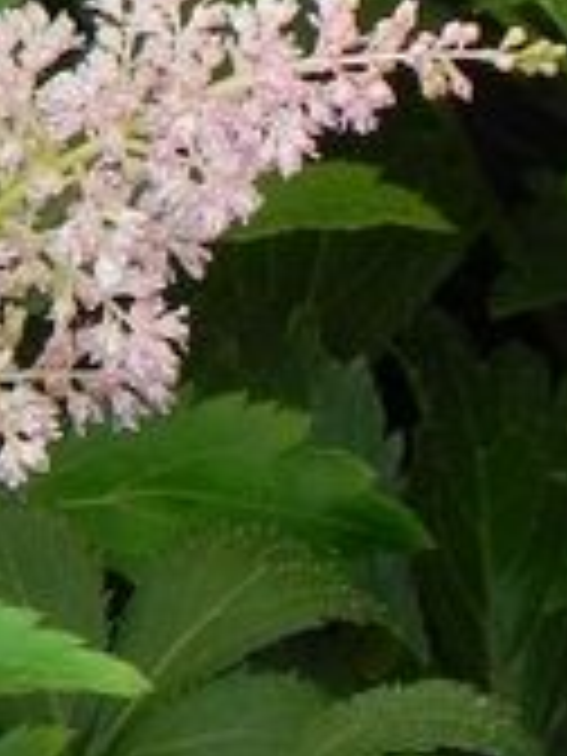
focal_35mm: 876
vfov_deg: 2.3
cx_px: -243
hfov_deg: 1.7
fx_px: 19131
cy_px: -999
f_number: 5
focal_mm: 32.7
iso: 160
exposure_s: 1/100
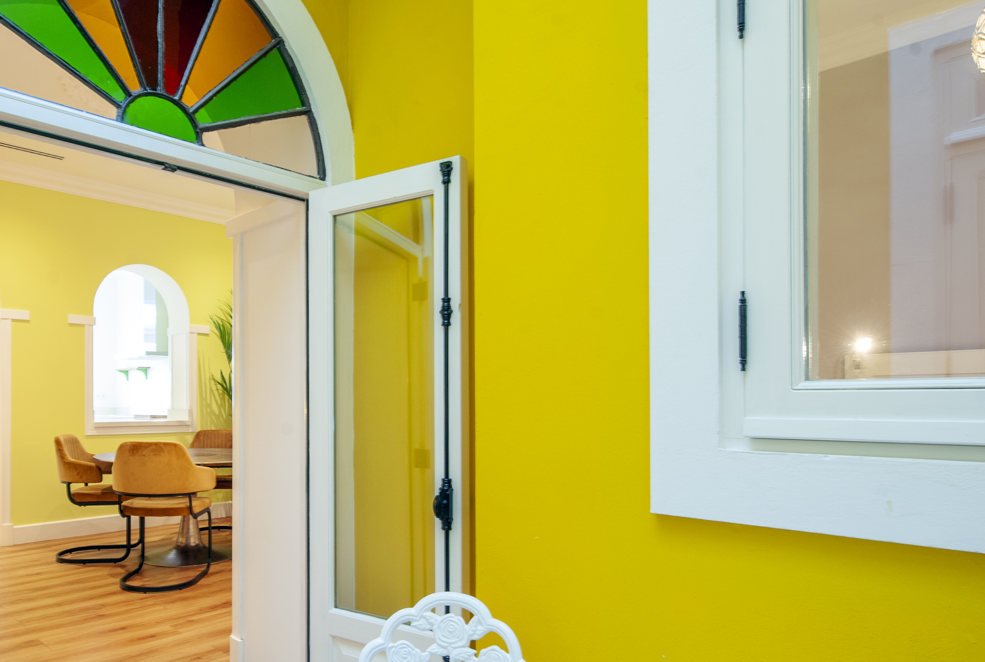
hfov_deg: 70.0
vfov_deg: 51.3
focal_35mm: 25
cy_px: 390
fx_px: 686
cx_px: 359
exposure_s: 1/4
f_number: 8
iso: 400
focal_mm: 17
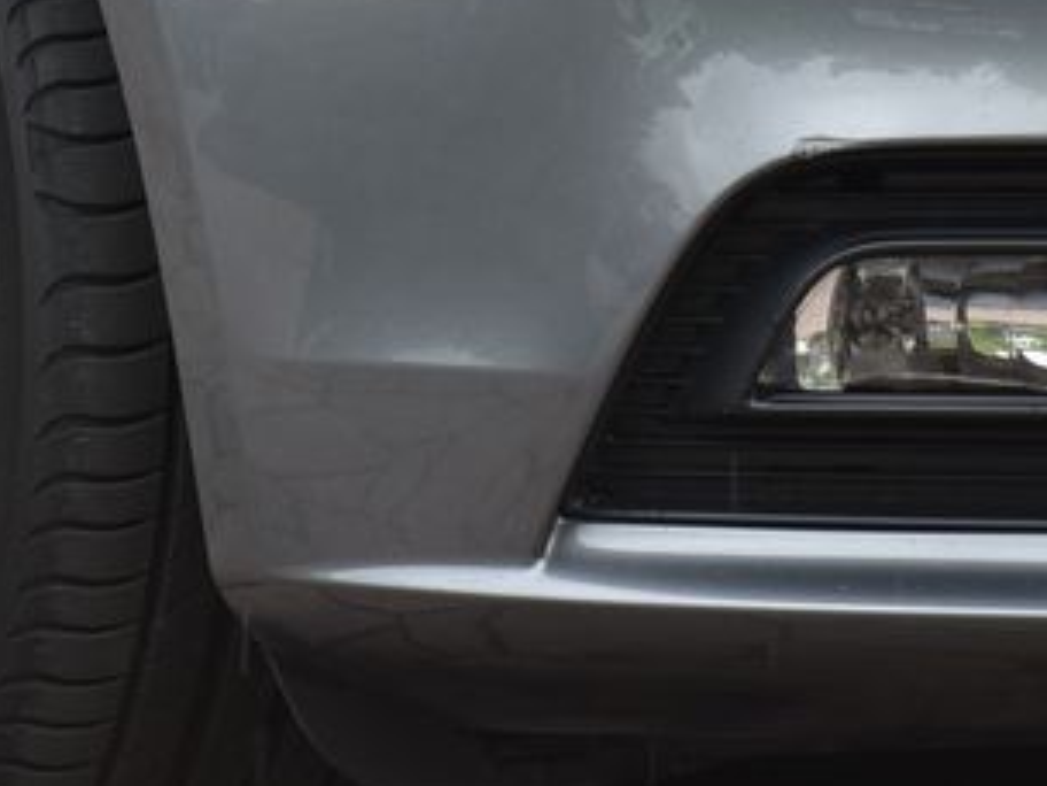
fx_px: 11766
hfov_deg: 5.1
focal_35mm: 389
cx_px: 310
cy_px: -138
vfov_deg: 3.8
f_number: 7.1
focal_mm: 120
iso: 500
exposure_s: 1/200
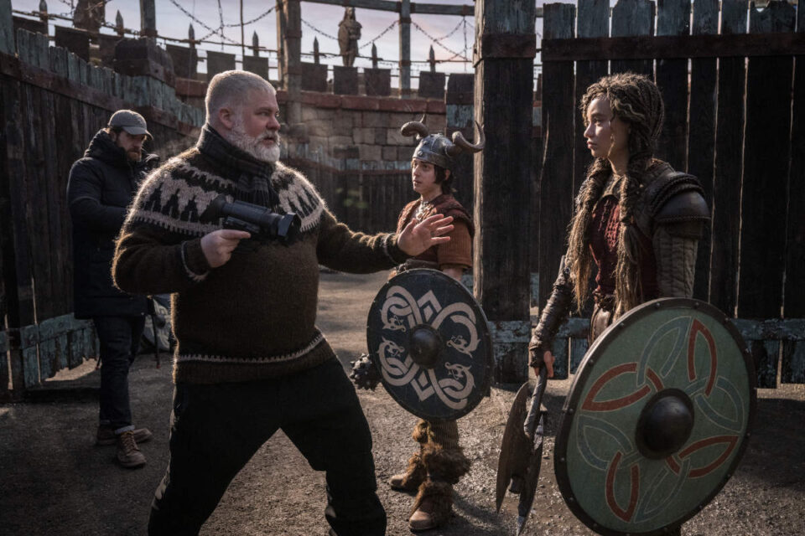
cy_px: 268
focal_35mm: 30
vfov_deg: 43.0
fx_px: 682
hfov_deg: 61.1
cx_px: 402
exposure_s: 1/500
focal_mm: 30.5
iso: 1600
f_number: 4
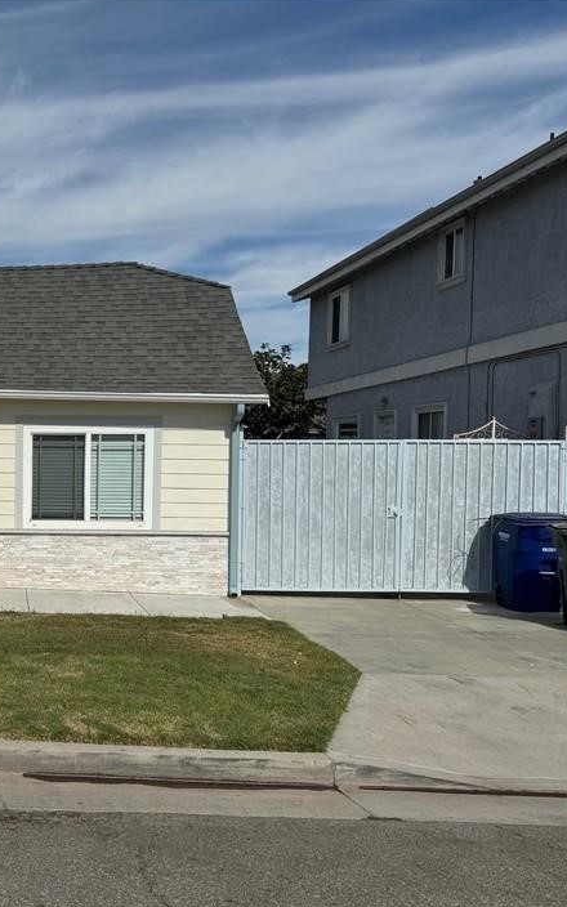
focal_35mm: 37
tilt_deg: +0.4
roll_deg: +0.1
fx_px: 915
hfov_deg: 31.1
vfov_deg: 52.7
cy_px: 487
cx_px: -39
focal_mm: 6.76
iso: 80
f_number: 1.78
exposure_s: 1/9009
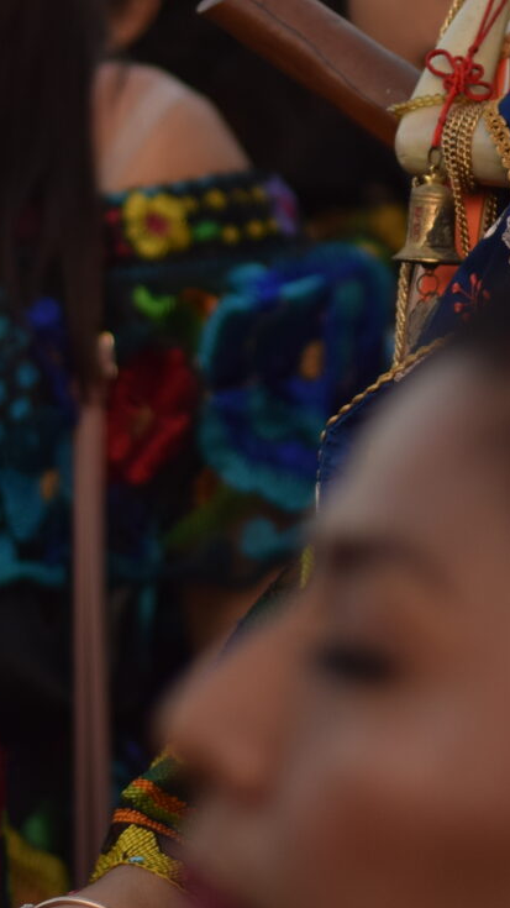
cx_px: 533
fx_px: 5269
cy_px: 132
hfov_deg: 5.5
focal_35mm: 219
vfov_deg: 9.8
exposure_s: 1/640
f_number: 2.2
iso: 100
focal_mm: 50
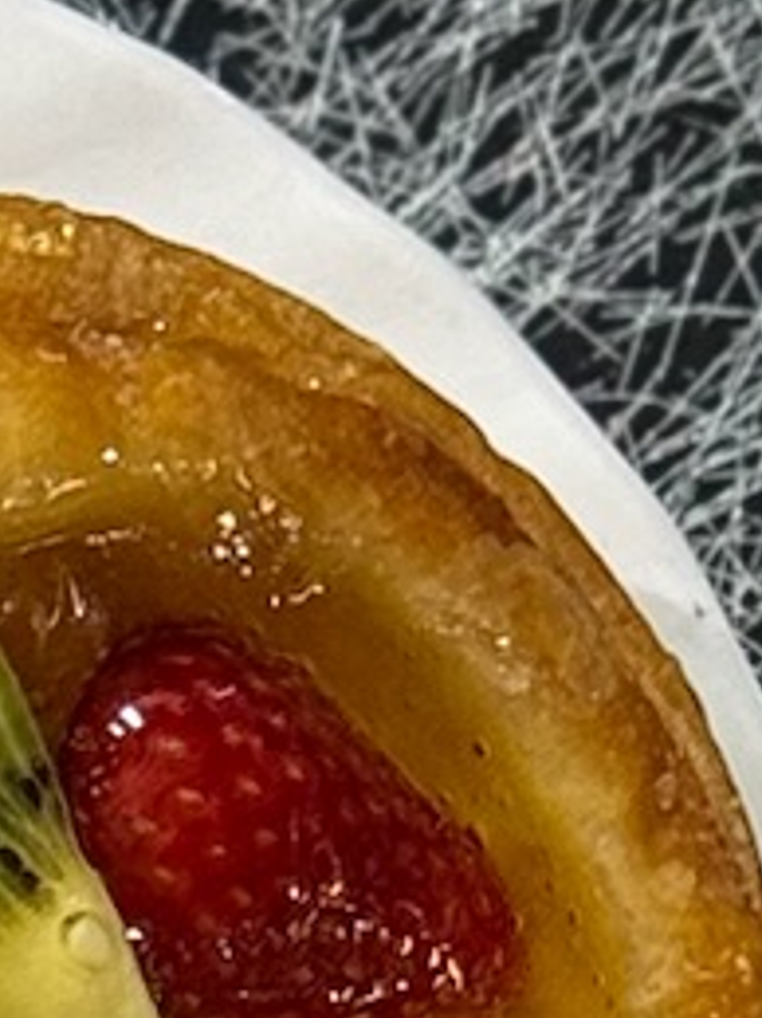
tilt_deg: -80.0
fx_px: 11162
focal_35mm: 380
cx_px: -444
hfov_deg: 3.9
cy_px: 3203
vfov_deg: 4.9
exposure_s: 1/50
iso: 160
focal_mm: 6.76
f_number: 1.78
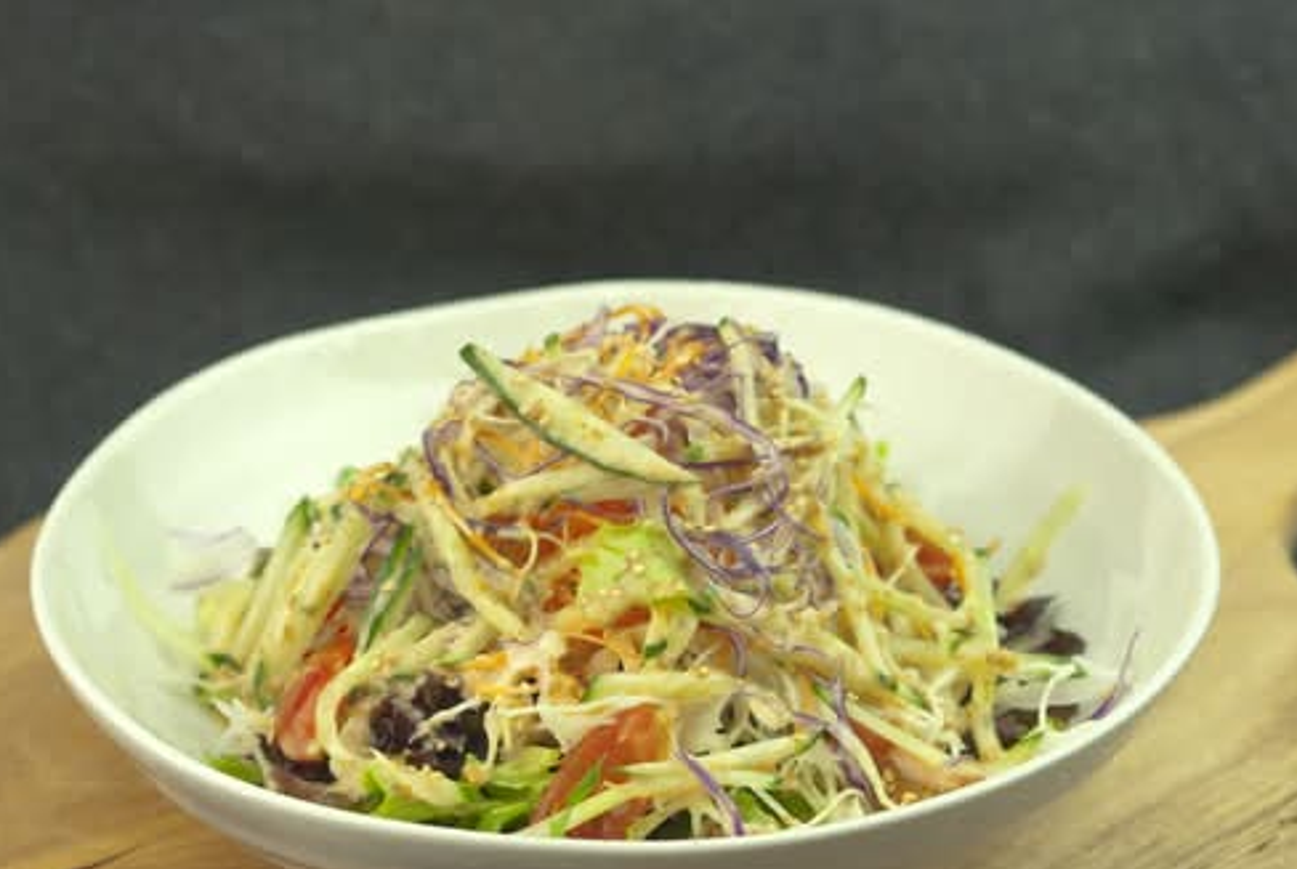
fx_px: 6194
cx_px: 605
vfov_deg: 8.0
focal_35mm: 172
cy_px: 579
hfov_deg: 12.0
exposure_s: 1/200
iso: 400
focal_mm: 85
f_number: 5
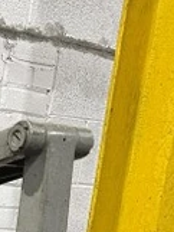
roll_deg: -2.6
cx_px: -209
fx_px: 750
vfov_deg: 13.5
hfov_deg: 11.5
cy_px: 535
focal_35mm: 112
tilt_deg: -21.1
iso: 250
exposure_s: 1/60
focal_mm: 6.86
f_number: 1.78
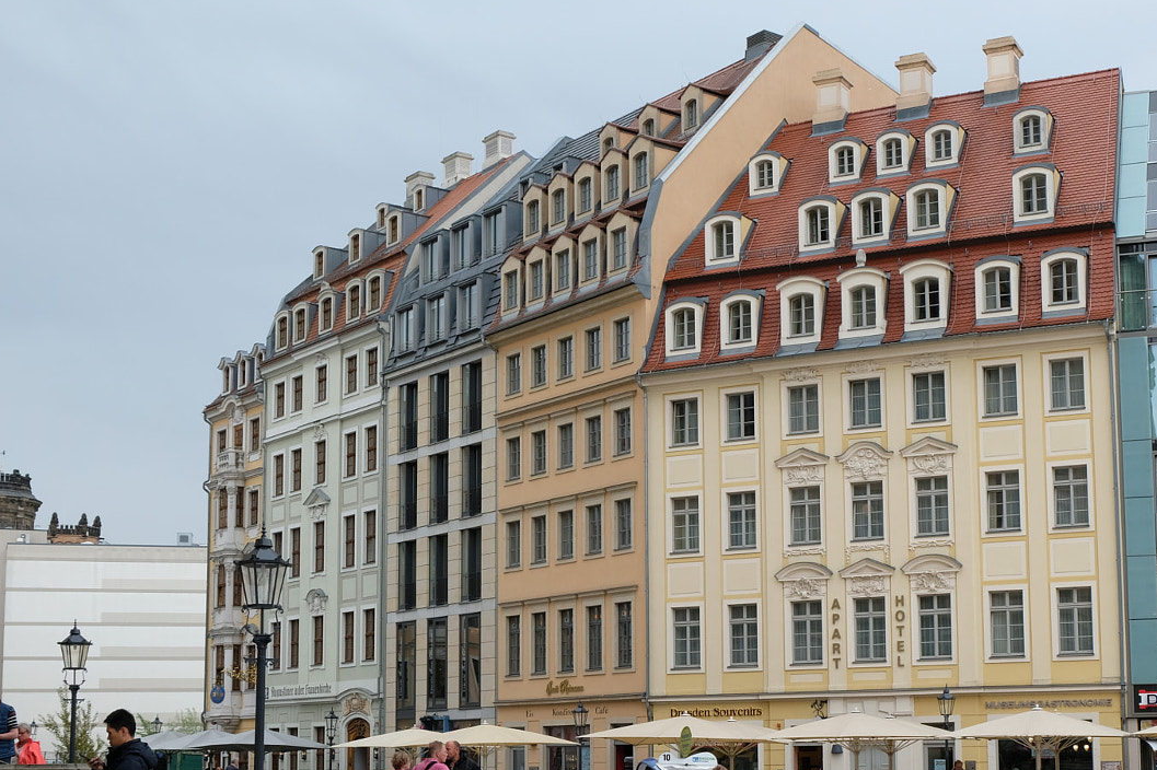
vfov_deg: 25.3
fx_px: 1703
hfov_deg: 37.3
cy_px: 550
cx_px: 718
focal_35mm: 53
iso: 200
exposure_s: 1/42
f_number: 9
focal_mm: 23.3
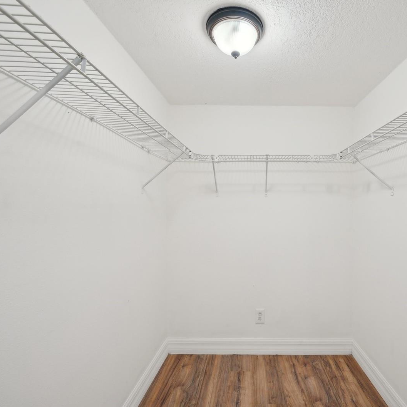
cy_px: 203
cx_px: 254
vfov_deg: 80.7
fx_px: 239
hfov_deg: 79.3
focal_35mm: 18
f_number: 8
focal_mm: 14
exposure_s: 1/13
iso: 400
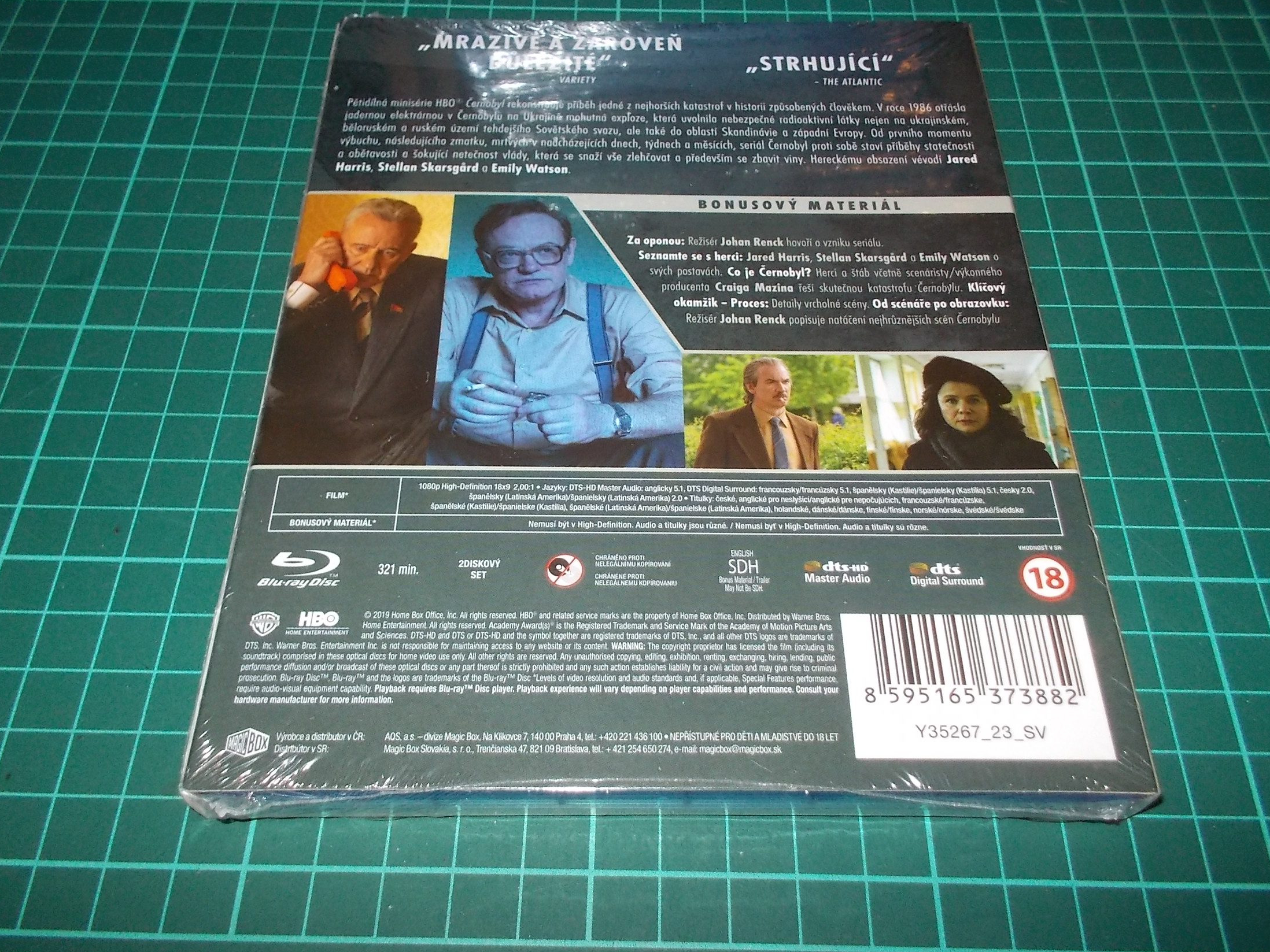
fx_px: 1101
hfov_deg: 60.0
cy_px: 476
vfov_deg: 46.8
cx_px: 634
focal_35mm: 30
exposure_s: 1/30
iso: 200
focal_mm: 4.1
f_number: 3.3
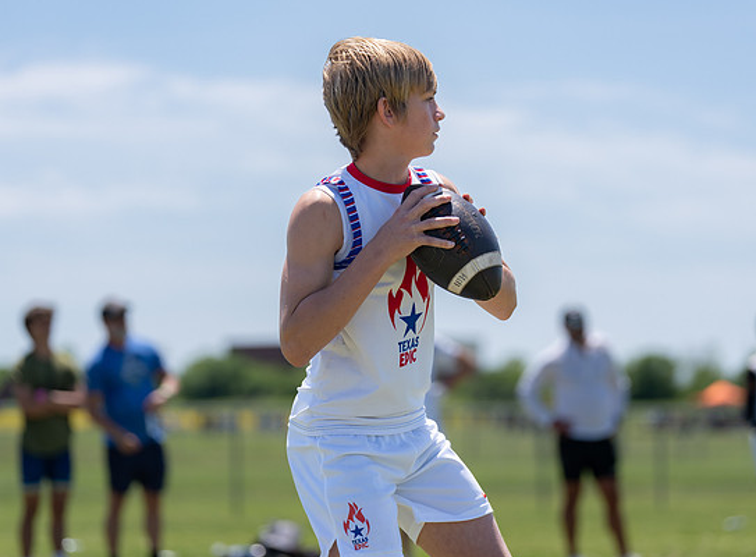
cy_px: 262
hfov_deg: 13.0
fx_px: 3320
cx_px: 404
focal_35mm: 153
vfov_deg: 9.6
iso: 100
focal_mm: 118
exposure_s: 1/2500
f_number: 2.8
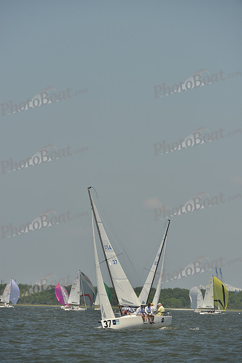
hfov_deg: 4.4
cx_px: 121
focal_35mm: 310
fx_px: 3124
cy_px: 182
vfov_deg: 6.6
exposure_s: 1/1600
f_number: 9
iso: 280
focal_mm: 310
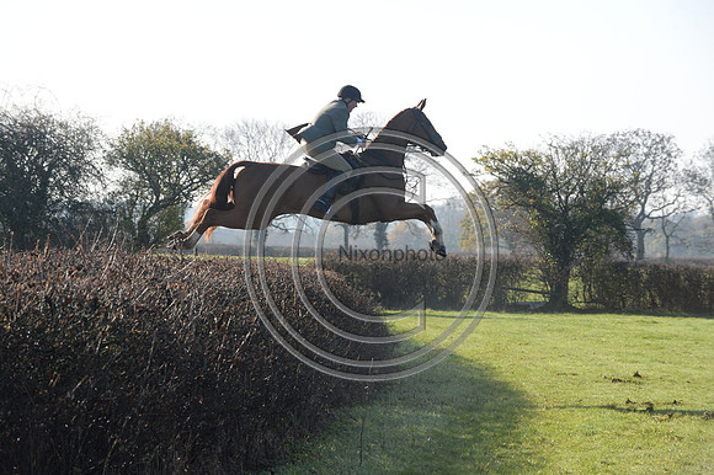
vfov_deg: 9.8
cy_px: 238
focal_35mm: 140
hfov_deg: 14.7
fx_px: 2775
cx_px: 357
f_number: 7.1
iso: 1000
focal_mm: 140
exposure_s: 1/1250
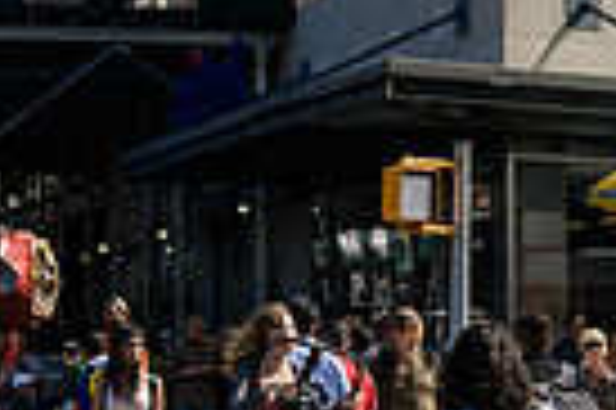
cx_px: 427
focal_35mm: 144
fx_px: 2461
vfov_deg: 9.4
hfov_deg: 14.2
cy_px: -2
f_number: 3.2
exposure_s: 1/2500
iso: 200
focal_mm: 34
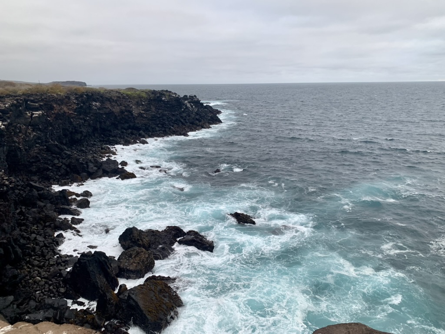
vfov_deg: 53.1
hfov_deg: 67.3
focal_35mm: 26
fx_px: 334
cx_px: 222
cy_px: 167
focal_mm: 4.25
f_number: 1.8
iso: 50
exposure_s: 1/121
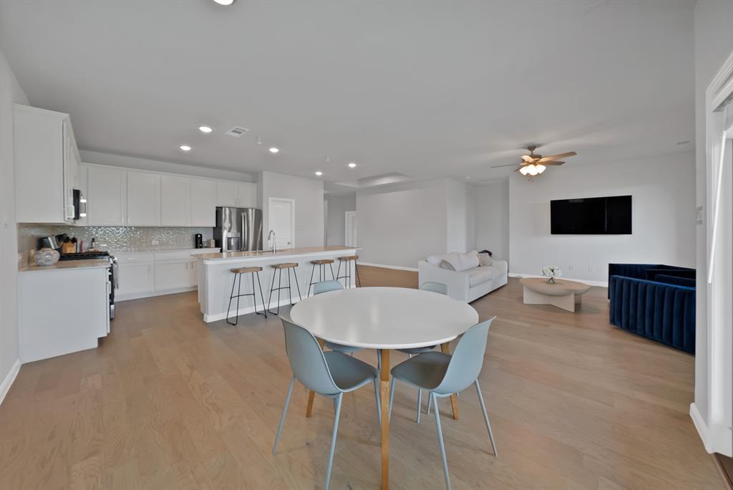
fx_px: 244
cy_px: 245
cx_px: 366
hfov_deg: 112.6
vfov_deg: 90.1
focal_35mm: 12
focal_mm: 12
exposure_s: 1/6
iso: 640
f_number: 9
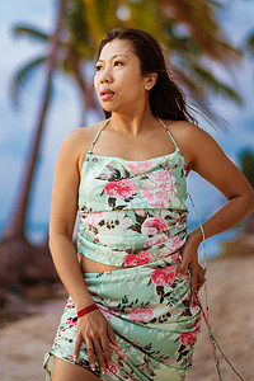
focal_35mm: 87
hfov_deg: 15.7
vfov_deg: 23.2
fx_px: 921
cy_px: 112
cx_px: 80
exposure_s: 1/8000
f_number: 1.4
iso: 640
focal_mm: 58
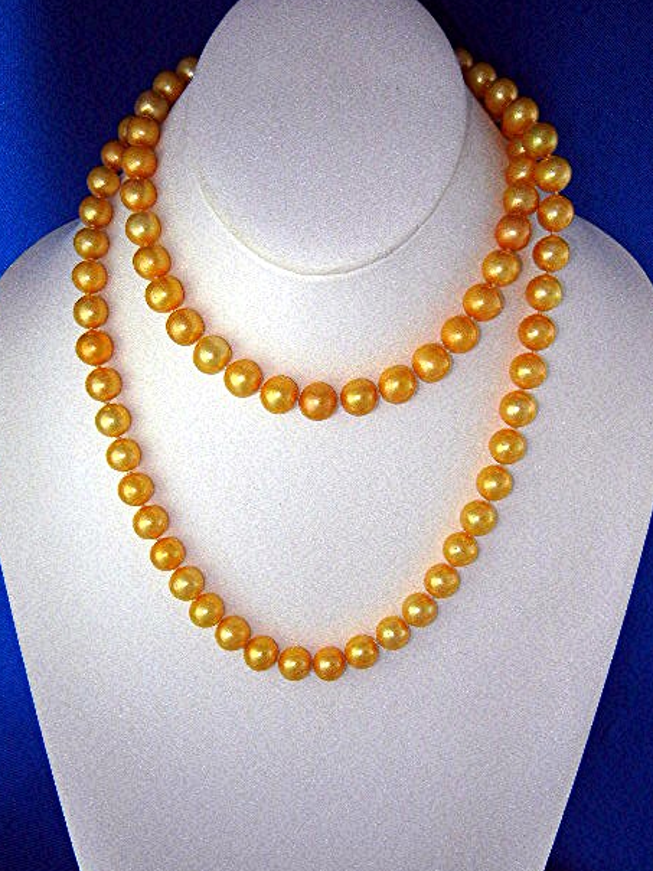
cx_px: 327
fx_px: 905
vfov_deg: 51.4
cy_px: 431
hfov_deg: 39.7
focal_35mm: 36
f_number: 7.2
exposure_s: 1/40
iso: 230
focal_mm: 6.2
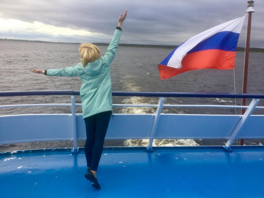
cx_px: 132
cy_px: 99
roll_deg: -2.2
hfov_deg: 58.4
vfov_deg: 45.4
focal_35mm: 31
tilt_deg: -18.4
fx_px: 236
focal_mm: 3.3
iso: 25
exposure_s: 1/195
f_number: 2.4
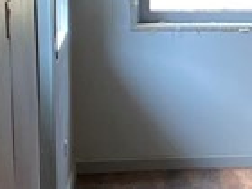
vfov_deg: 7.8
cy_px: 9
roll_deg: -0.9
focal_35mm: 190
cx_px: 655
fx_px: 1383
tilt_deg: -6.2
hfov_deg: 9.1
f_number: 1.8
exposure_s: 1/121
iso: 100
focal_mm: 4.25
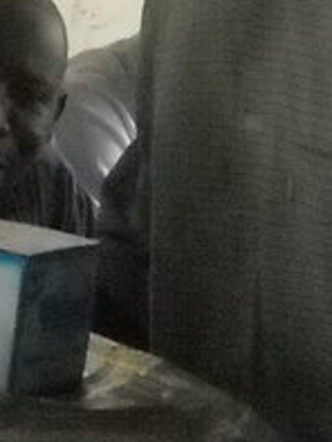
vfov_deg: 9.2
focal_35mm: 213
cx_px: -399
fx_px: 2721
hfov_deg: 6.7
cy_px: 22
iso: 800
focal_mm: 6.72
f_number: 3.1
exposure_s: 1/129
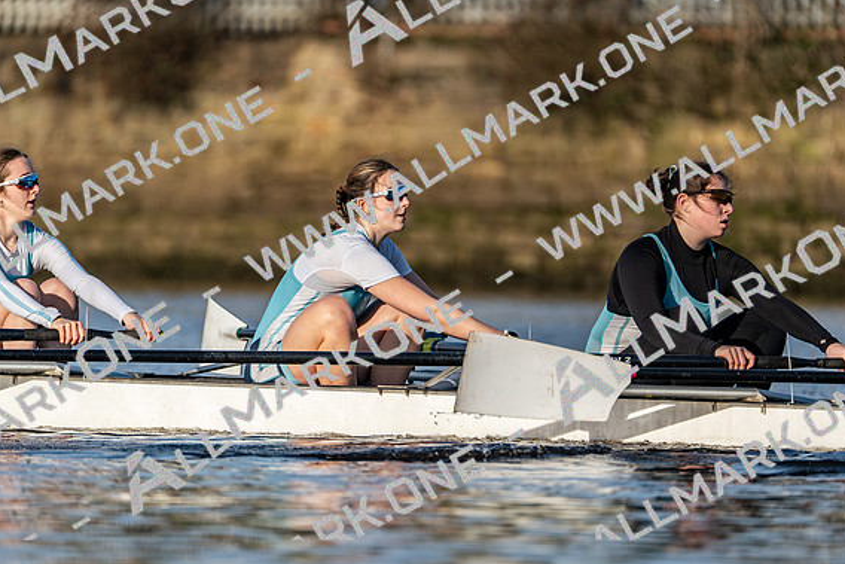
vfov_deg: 2.2
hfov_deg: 3.4
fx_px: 14391
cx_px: 428
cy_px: 285
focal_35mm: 613
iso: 320
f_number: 6.3
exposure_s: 1/2000
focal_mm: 600
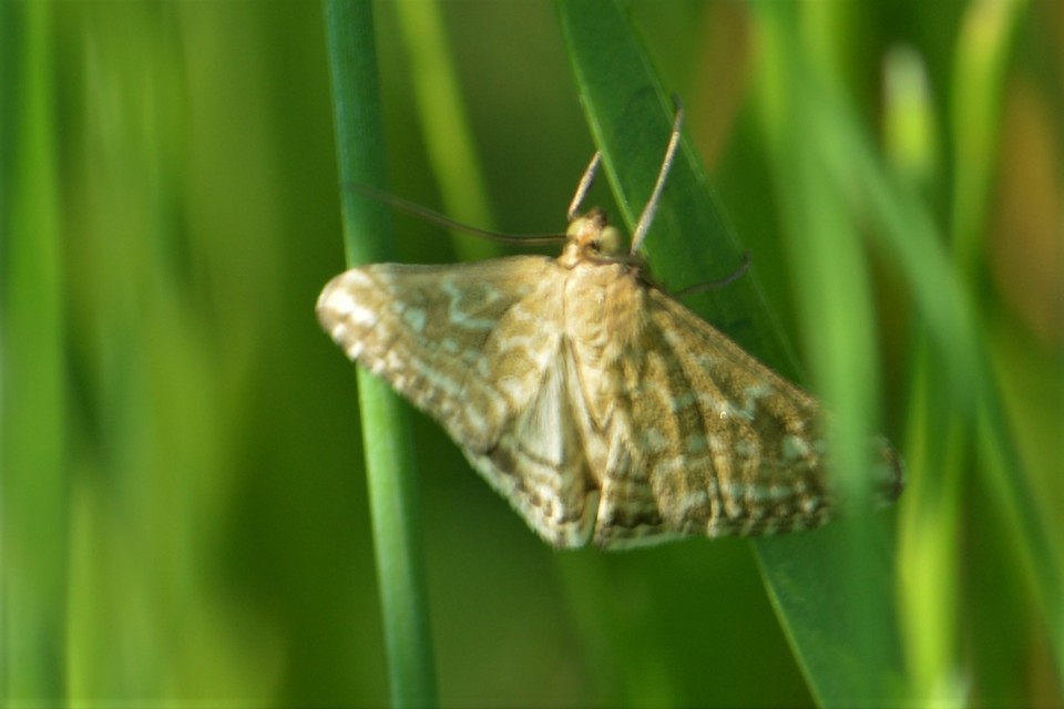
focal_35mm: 330
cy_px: 354
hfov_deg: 6.2
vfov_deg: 4.2
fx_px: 9753
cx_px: 532
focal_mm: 220
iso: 110
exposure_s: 1/125
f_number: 8
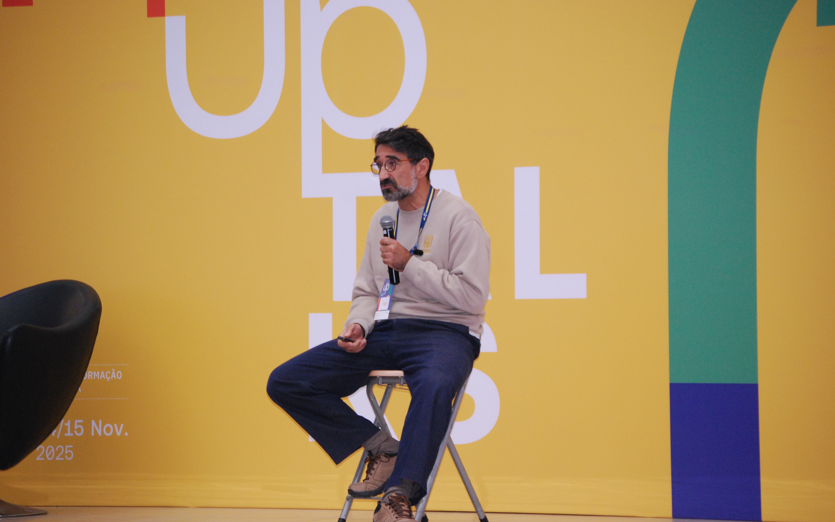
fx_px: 3311
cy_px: 272
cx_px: 418
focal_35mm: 146
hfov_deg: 14.4
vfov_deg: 9.0
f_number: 4.8
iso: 1000
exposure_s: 1/60
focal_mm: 95
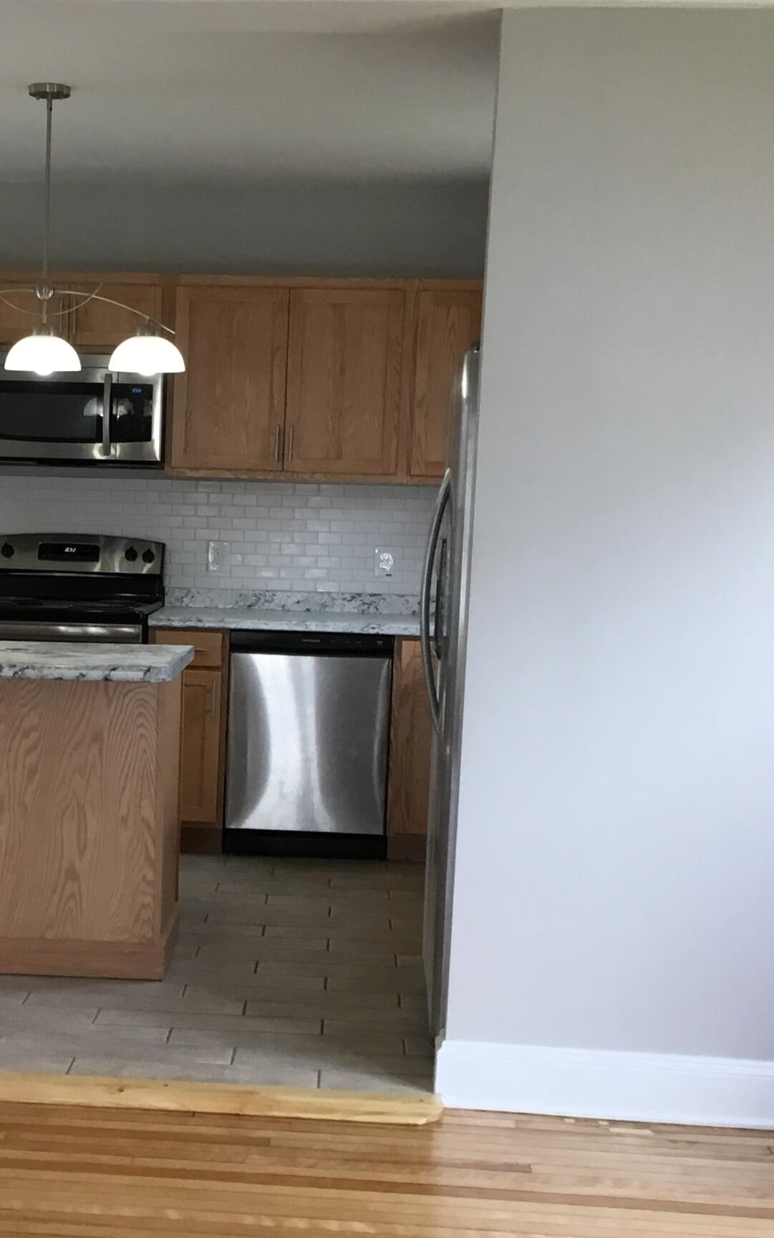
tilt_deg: -6.2
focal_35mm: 57
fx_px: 1923
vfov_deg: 35.6
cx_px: 175
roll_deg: -0.8
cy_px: 705
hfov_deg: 22.5
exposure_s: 1/30
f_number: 2.4
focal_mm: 3.3
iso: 25
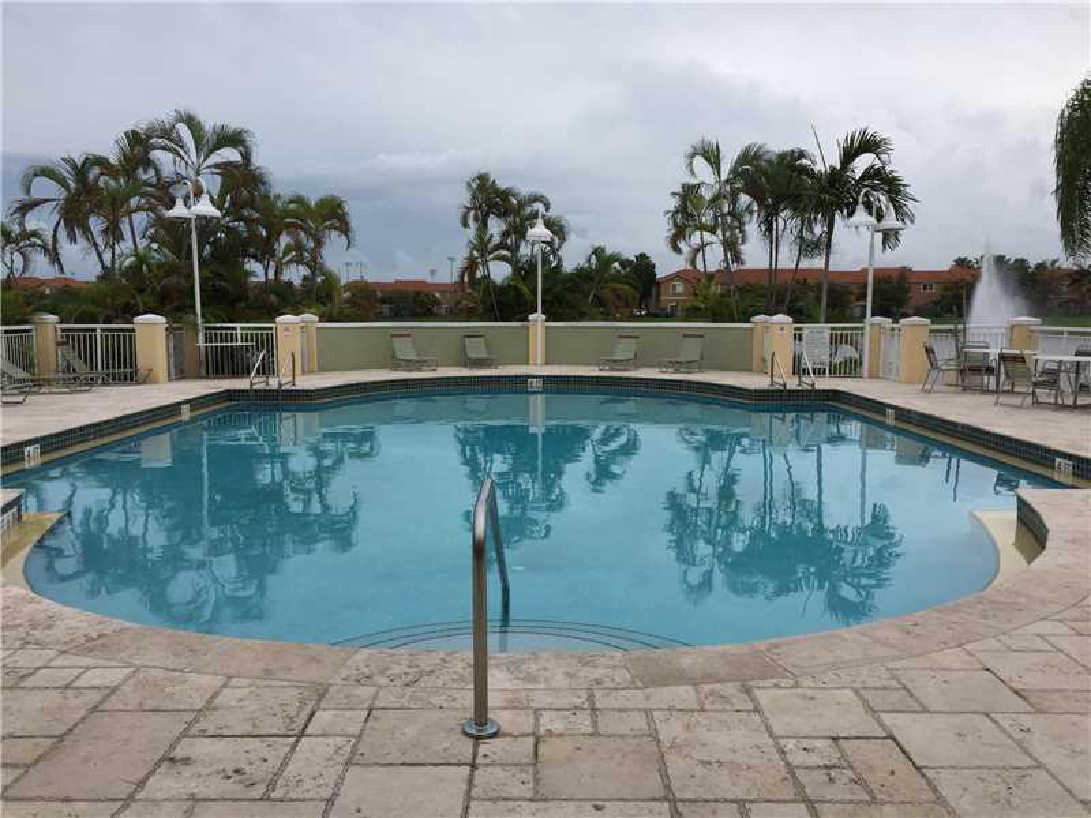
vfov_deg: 48.2
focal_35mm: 29
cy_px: 409
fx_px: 914
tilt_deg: -6.5
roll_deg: -0.7
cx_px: 546
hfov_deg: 61.7
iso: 32
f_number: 2.2
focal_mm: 4.15
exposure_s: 1/1647
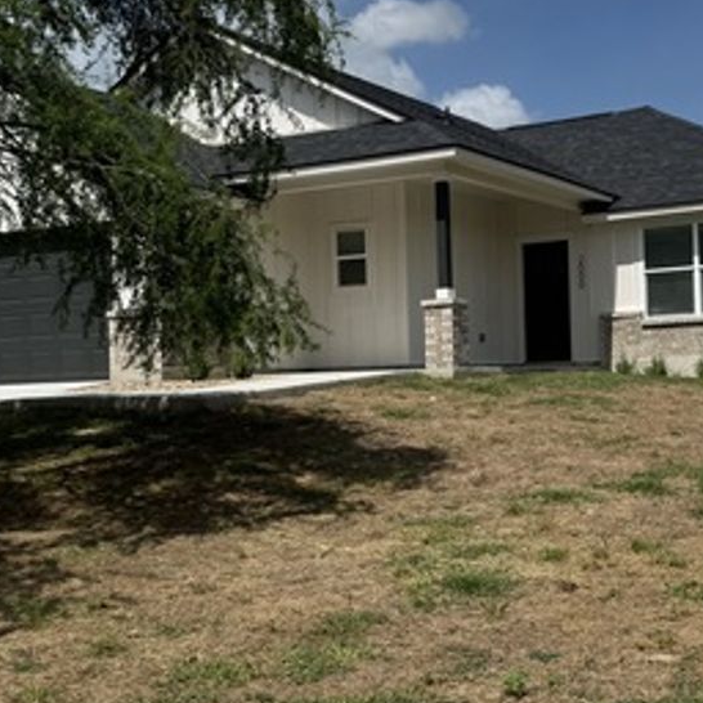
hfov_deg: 31.9
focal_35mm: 53
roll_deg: +2.5
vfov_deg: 32.2
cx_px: 488
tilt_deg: +1.9
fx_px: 1218
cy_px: 338
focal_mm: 6.76
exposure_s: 1/7937
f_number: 1.78
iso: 80
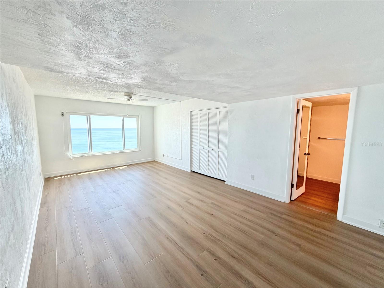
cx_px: 192
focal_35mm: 14
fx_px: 155
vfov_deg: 85.7
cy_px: 144
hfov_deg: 102.1
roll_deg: +0.1
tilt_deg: -6.5
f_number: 2.2
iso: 80
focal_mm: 2.22
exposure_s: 1/120
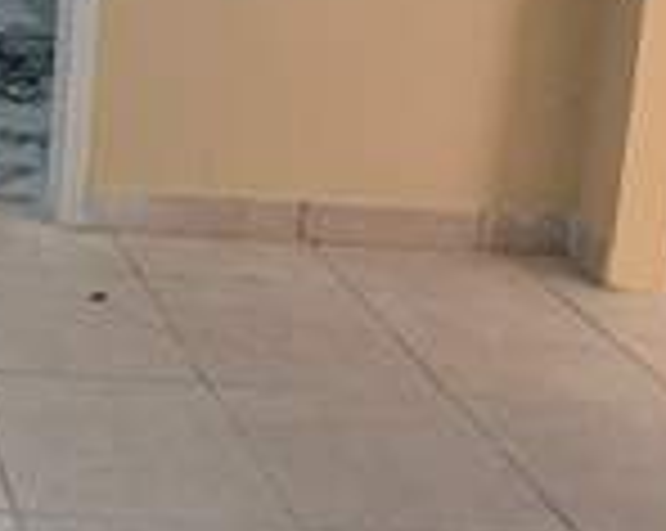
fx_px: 1496
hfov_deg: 21.0
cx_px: -356
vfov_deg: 18.5
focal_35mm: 76
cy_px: -194
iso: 320
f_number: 1.78
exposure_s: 1/120
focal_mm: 6.76
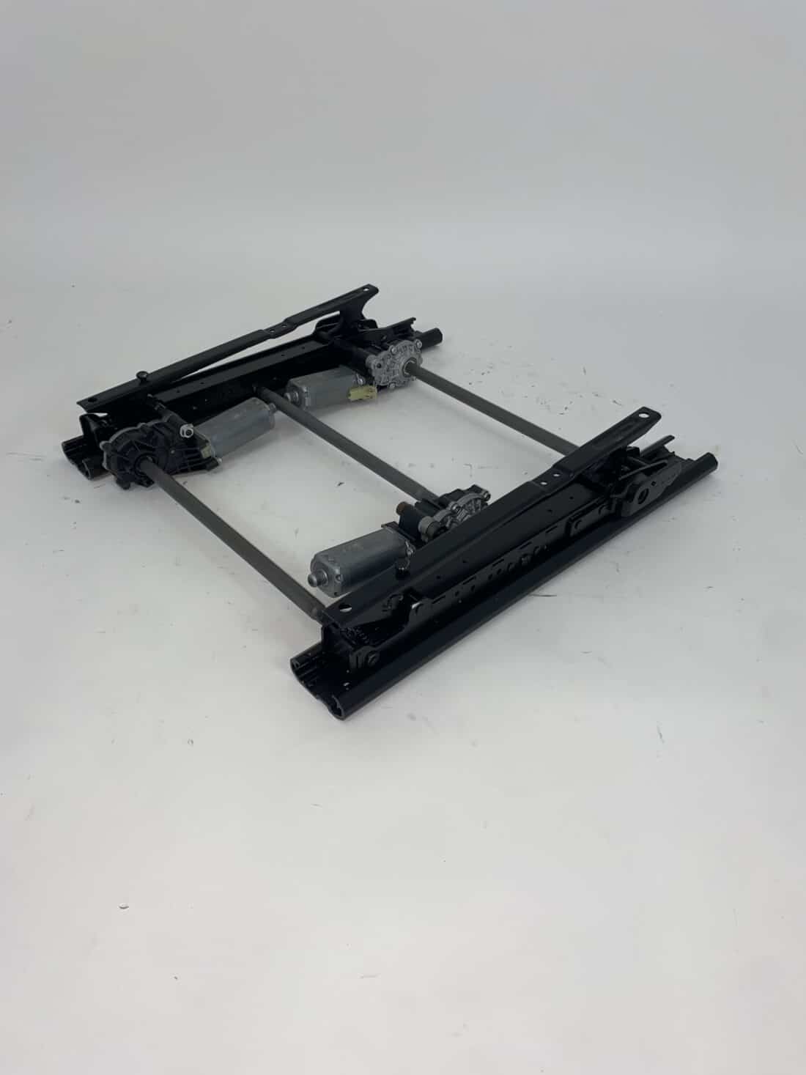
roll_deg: -1.6
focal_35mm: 26
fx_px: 807
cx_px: 403
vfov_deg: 67.3
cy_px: 538
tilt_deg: -37.0
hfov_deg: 53.1
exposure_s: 1/123
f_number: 1.8
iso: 32
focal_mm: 4.25
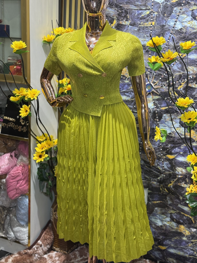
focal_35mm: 48
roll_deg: -3.7
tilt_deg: -12.7
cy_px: 132
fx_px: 364
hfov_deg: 30.3
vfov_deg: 39.7
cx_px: 98
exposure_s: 1/100
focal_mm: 6.76
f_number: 1.78
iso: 64
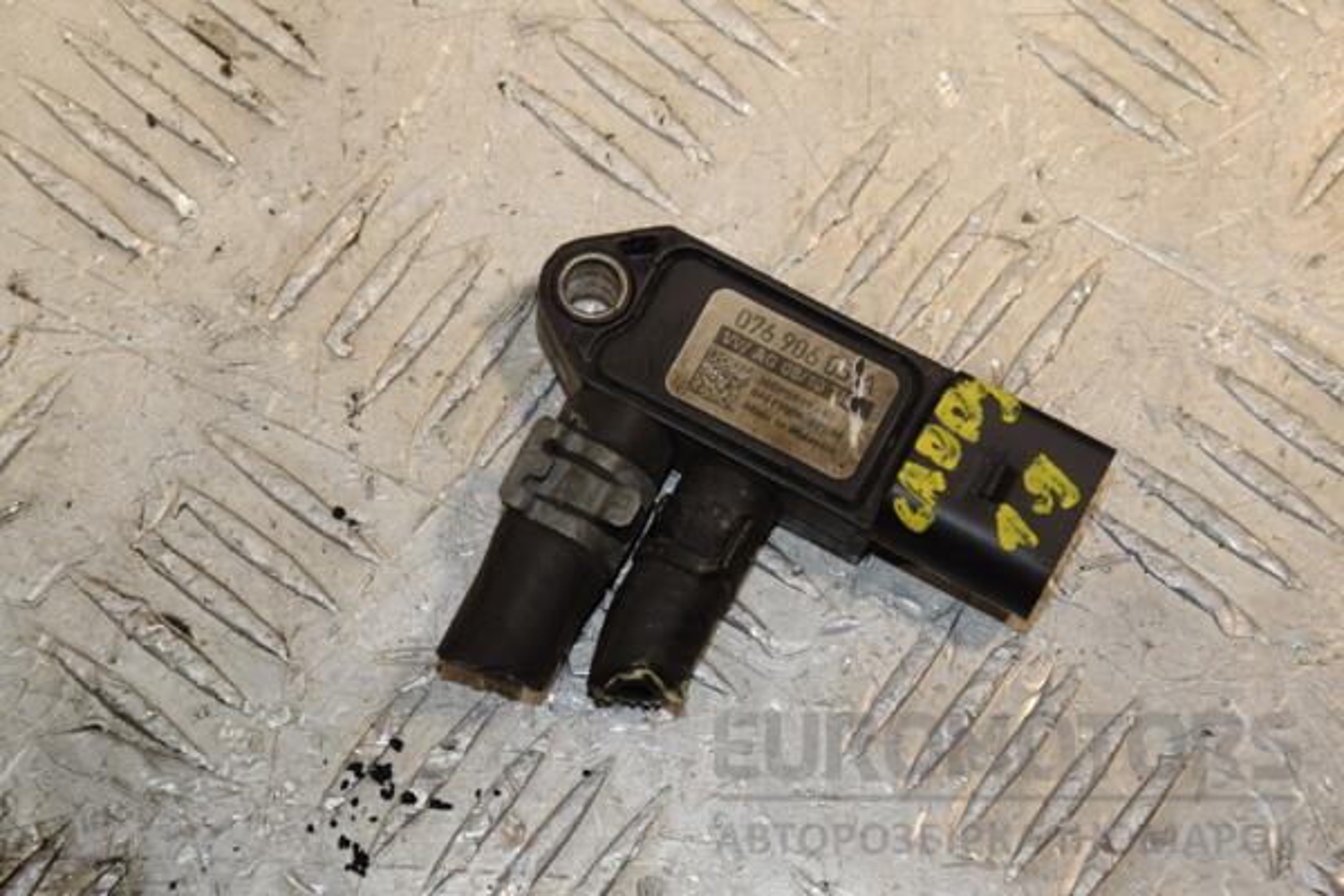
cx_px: 672
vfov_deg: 9.9
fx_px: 5152
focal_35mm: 138
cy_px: 448
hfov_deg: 14.9
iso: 800
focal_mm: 92
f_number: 10
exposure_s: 1/200
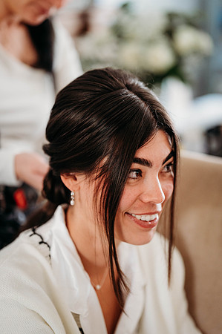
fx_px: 788
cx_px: 111
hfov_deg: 16.0
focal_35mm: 85
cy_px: 167
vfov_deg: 23.9
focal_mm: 85
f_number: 1.8
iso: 1600
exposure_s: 1/200
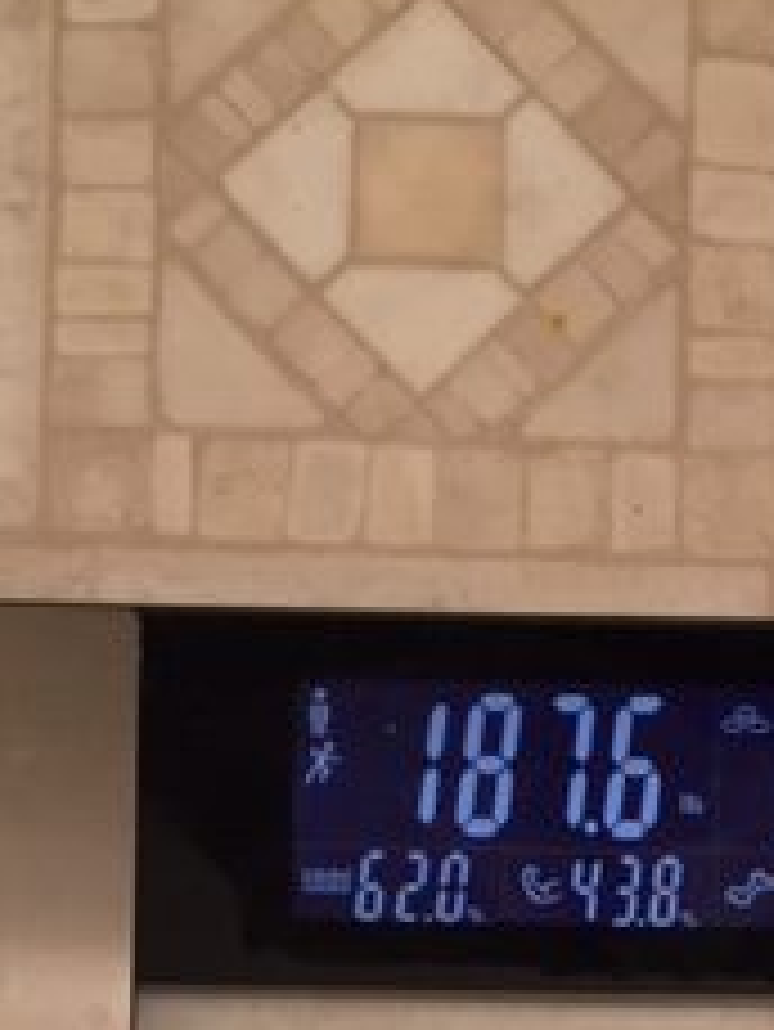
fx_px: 2413
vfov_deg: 21.4
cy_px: 1399
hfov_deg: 18.1
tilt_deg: -84.8
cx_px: 612
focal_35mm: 81
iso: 80
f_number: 2.2
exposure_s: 1/30
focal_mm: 4.15
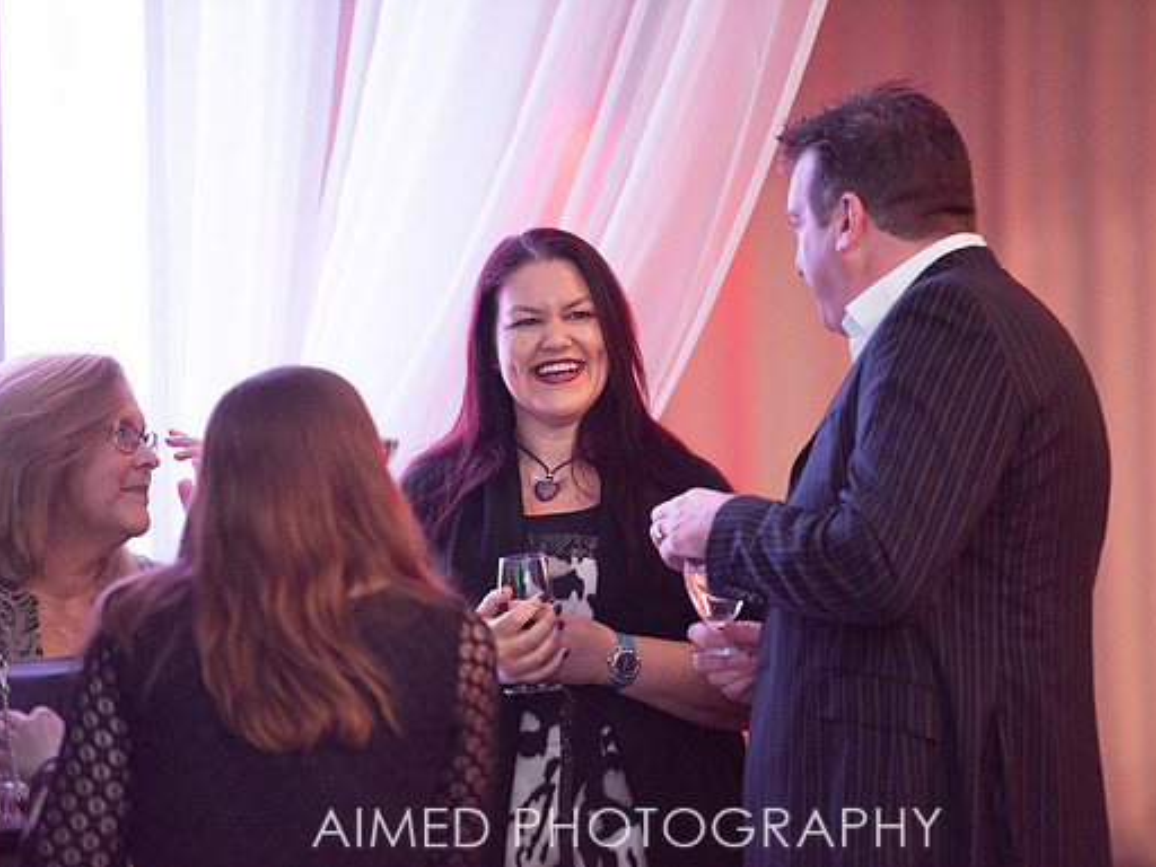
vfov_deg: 6.8
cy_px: 435
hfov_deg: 9.1
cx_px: 630
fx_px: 7280
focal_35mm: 218
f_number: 2.8
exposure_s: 1/200
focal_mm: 200
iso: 1600
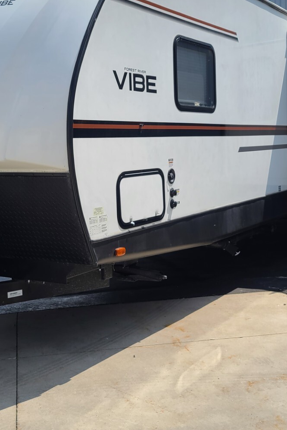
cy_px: 174
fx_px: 597
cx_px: 118
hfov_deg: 27.0
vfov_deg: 39.4
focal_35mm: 50
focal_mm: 7
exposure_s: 1/960
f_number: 1.8
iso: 16
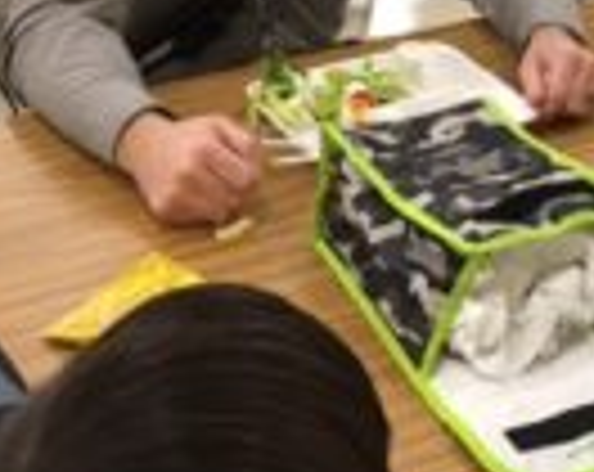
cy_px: -81
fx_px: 1509
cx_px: 423
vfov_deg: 17.1
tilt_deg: -20.6
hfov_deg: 22.1
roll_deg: -1.6
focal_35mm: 86
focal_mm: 4.15
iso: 200
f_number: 2.2
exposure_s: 1/17
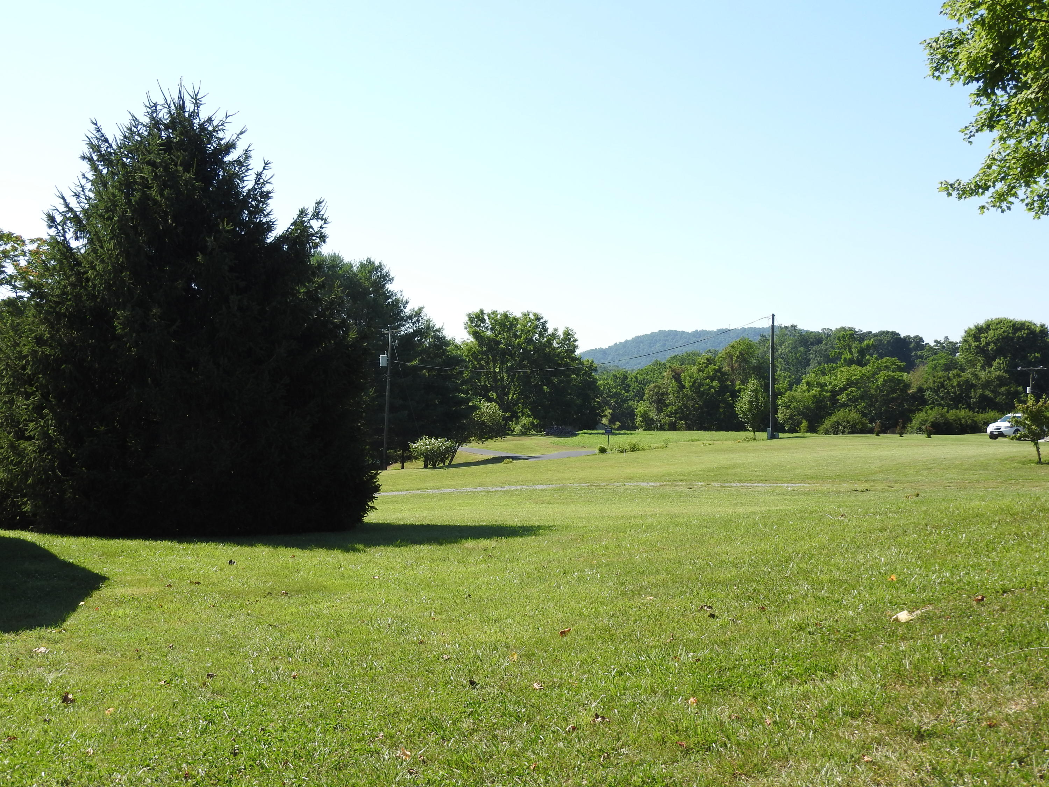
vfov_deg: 32.2
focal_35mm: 45
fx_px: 1364
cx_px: 524
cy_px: 394
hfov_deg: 42.1
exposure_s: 1/640
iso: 100
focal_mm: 8.1
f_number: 4
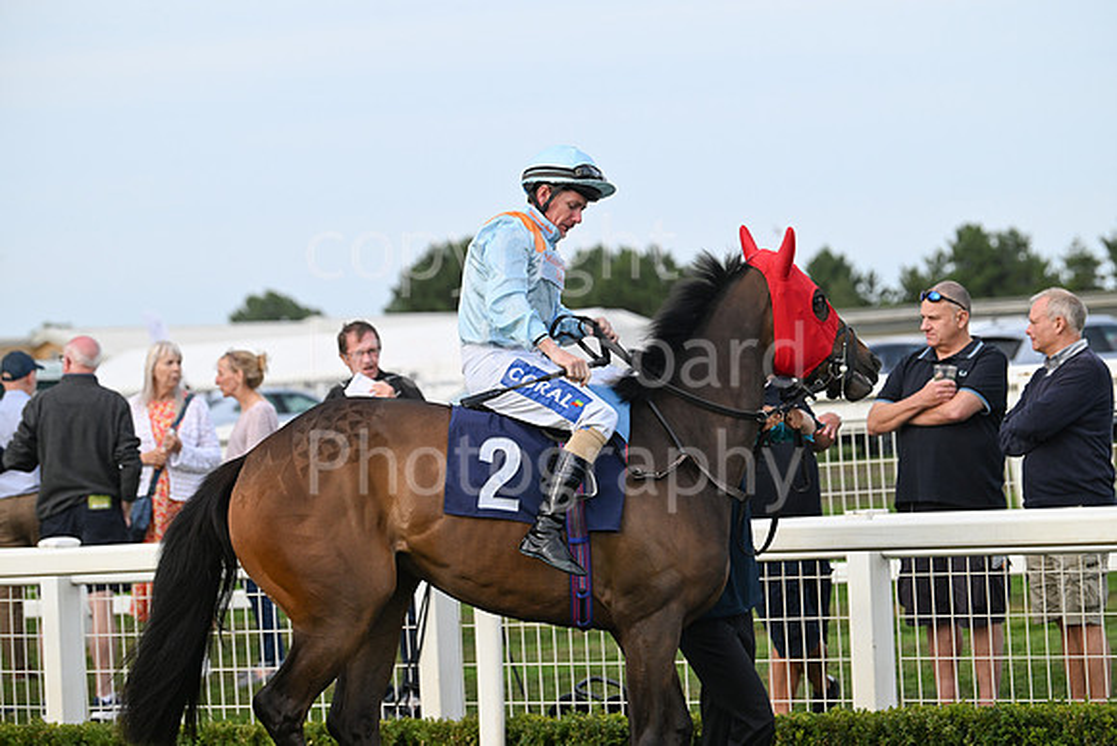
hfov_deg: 15.8
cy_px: 373
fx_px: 4034
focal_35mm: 130
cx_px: 558
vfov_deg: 10.6
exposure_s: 1/3200
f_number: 4.5
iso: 1000
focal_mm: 130
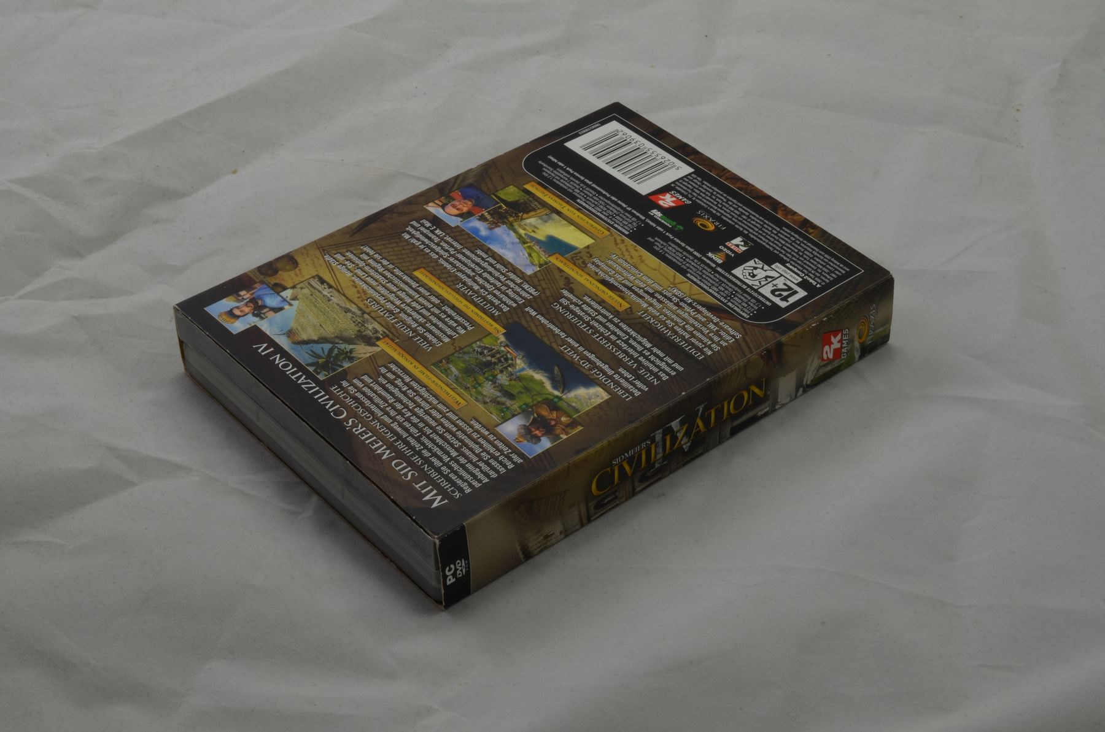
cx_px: 552
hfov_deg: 33.5
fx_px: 1838
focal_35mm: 60
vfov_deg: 22.5
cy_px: 366
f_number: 20
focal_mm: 40
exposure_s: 1/2.5
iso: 100
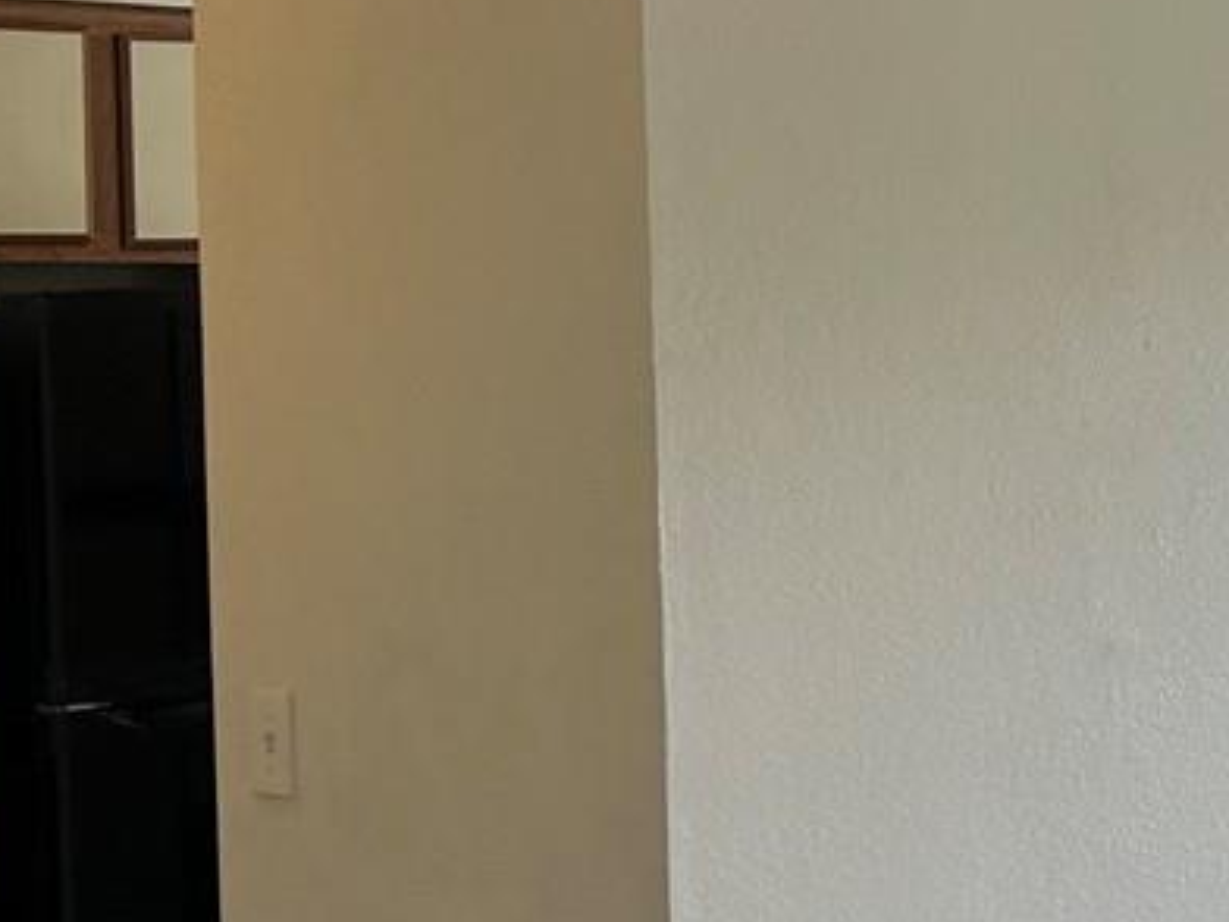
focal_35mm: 106
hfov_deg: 16.9
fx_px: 3763
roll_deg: +1.0
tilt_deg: -2.0
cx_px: 1812
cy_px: 427
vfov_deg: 14.0
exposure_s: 1/258
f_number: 1.5
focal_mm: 5.7
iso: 40
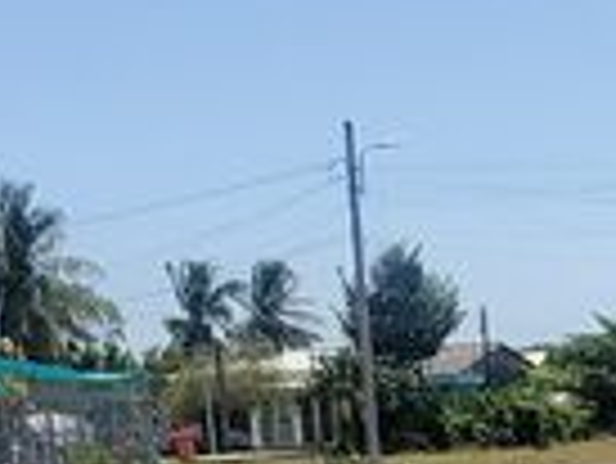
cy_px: 874
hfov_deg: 20.8
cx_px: 616
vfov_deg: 14.1
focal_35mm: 91
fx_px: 1621
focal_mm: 1.8
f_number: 2.2
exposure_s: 1/1049
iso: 50
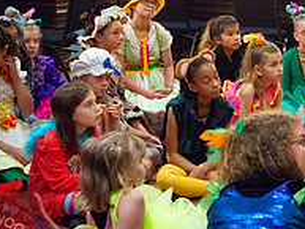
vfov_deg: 14.6
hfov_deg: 18.5
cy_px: 67
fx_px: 890
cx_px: 362
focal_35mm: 101
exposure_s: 1/640
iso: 6400
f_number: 2.8
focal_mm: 35
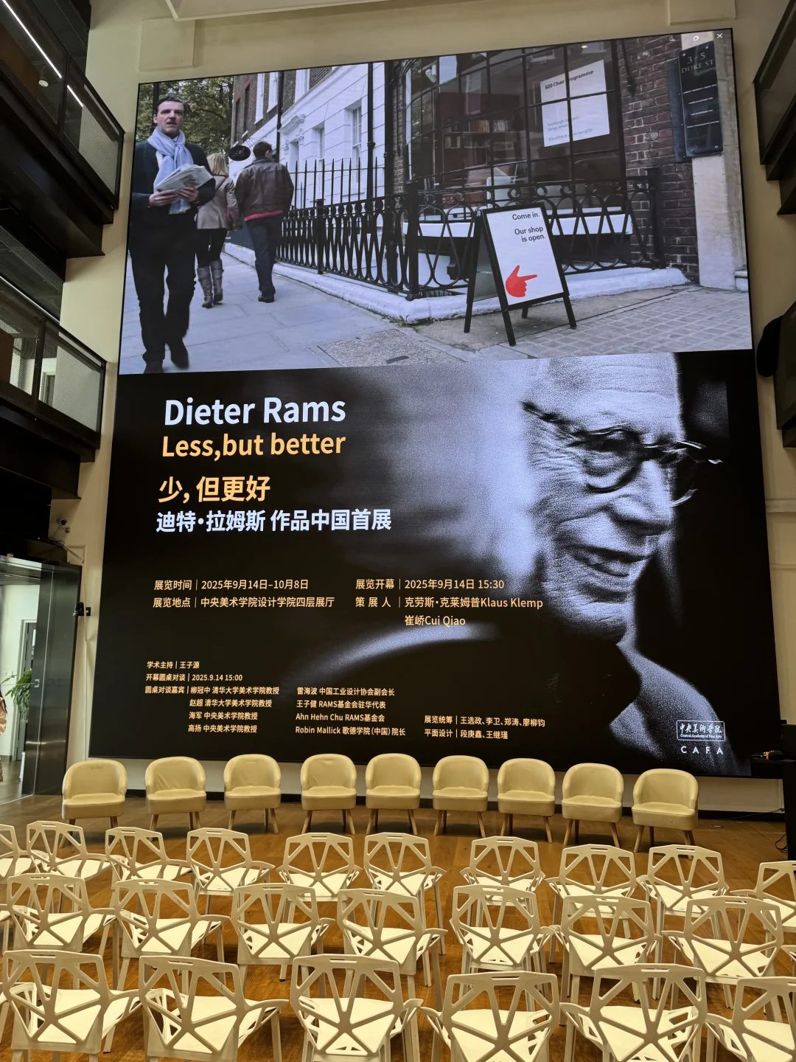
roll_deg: -0.6
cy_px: 531
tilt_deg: +10.2
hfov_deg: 56.8
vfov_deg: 71.6
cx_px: 398
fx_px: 736
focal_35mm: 24
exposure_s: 1/120
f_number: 1.78
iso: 125
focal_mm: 6.76
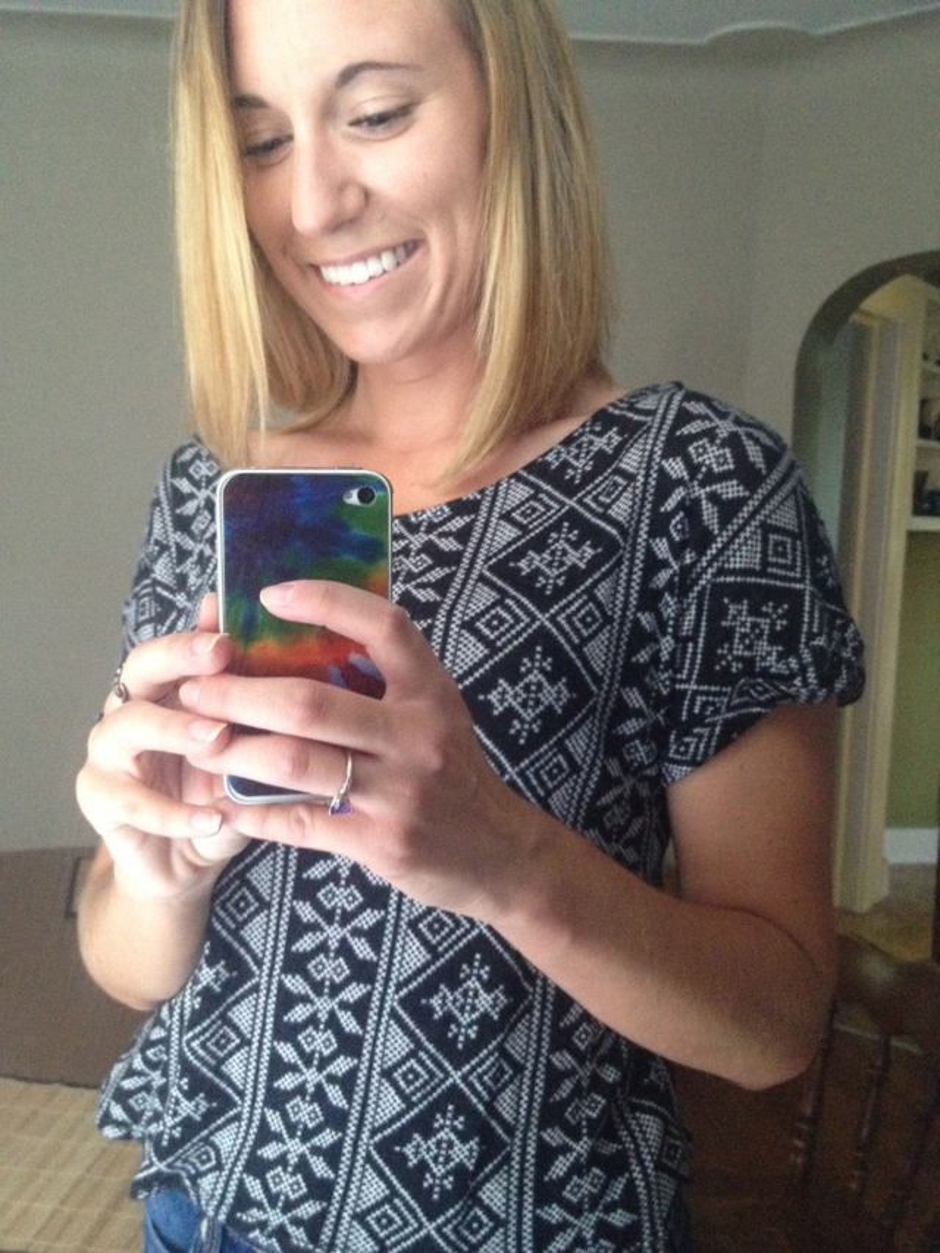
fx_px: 1267
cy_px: 626
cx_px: 470
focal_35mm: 35
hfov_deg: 40.7
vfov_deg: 52.6
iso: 500
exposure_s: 1/15
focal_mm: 4.28
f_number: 2.4
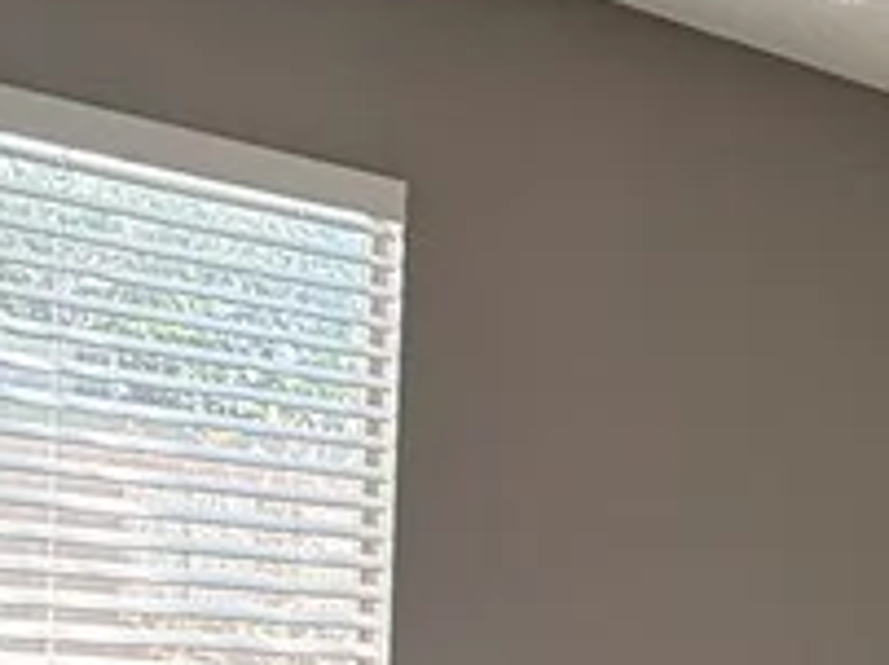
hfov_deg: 22.7
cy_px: 850
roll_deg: -5.5
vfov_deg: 19.2
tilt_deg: -4.1
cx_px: 1311
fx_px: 1821
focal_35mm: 71
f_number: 2.2
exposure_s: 1/120
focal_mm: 2.22
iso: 200
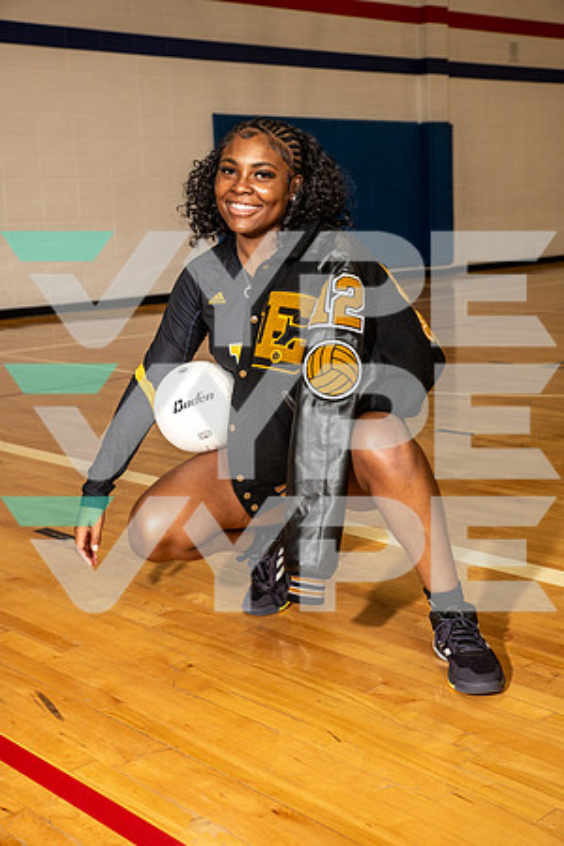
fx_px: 1175
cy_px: 423
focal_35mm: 50
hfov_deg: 27.0
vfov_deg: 39.6
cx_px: 282
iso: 320
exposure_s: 1/250
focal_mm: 50
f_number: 7.1
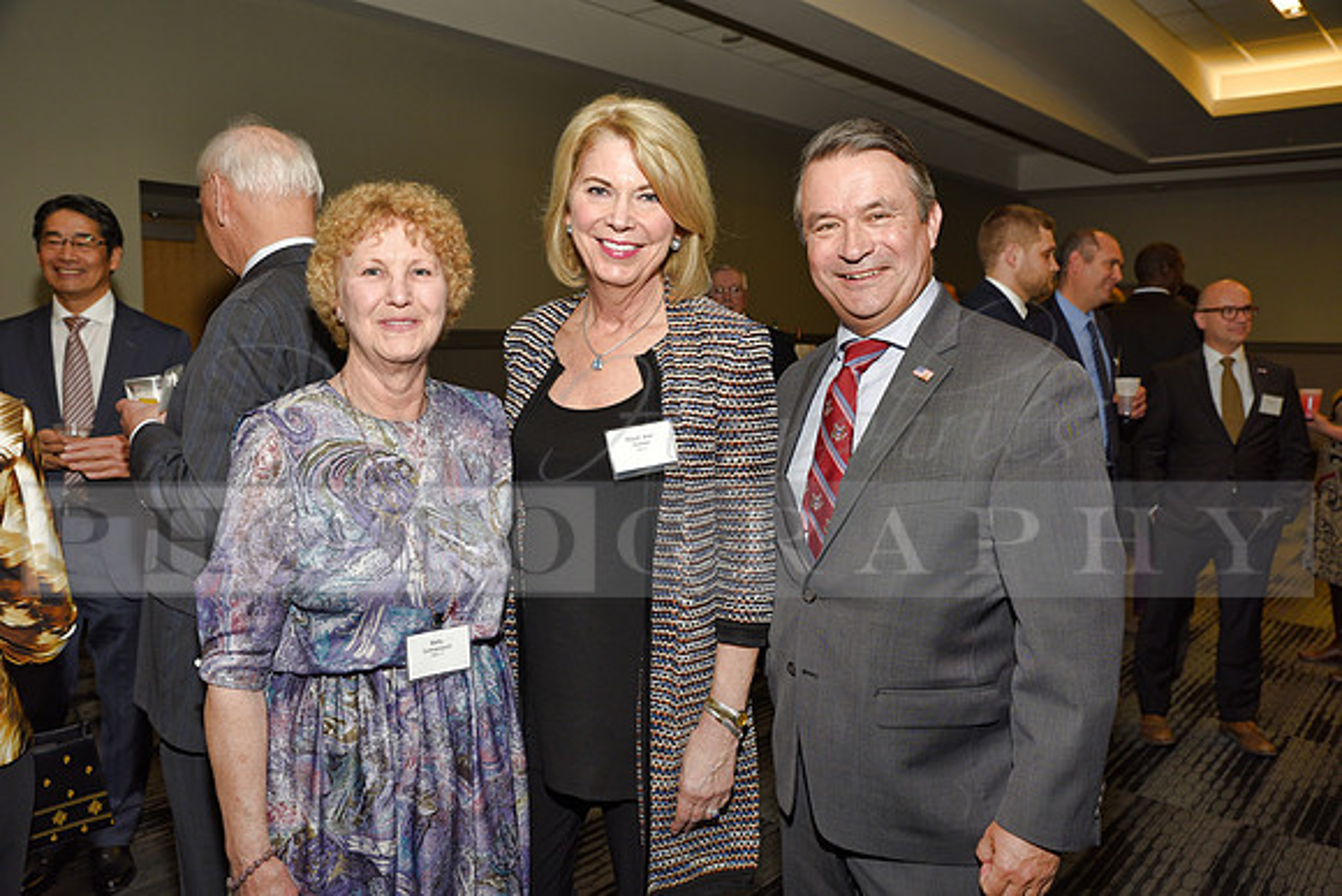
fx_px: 1081
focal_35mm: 29
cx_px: 671
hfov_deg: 63.6
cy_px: 448
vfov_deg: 45.0
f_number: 5
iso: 200
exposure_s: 1/60
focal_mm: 29
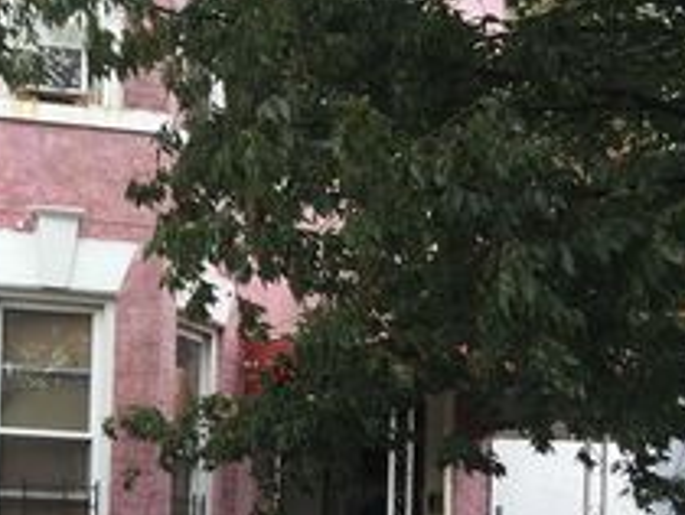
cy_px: 588
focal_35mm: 69
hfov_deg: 26.0
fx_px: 1367
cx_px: -72
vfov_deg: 20.2
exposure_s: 1/120
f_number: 2.2
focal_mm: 4.15
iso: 32
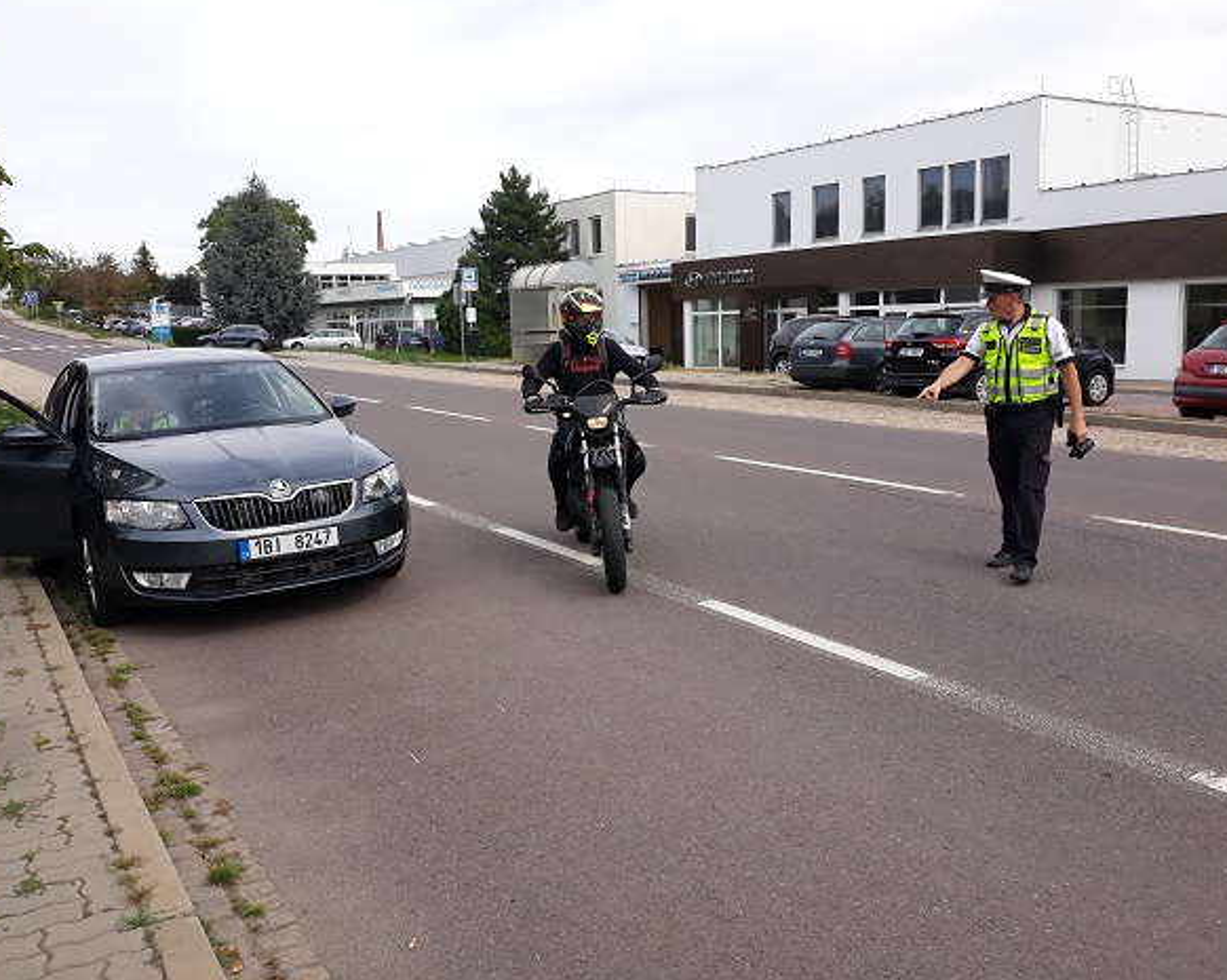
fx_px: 1053
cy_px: 478
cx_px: 580
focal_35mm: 29
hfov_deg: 60.4
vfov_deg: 49.9
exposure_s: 1/1014
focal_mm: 3.71
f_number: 1.7
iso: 40
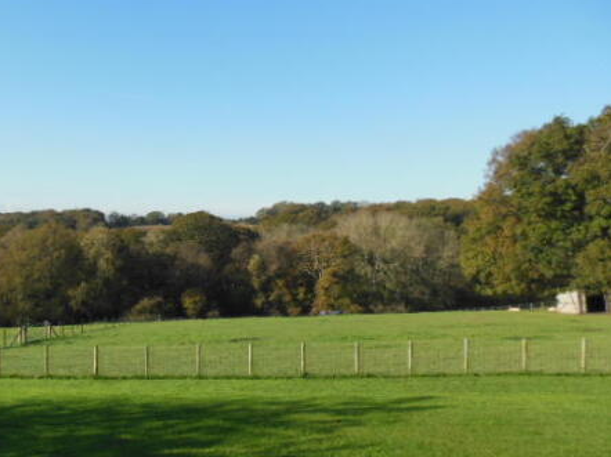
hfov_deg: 54.5
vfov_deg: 42.8
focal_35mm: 33
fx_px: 582
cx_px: 214
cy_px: 262
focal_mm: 4.5
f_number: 3.2
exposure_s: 1/1000
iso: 125
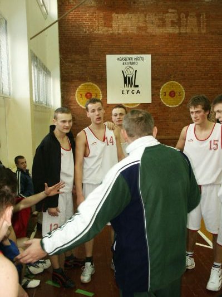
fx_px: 300
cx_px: 111
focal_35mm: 35
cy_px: 148
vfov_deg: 52.7
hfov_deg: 40.7
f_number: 3
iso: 200
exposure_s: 1/45
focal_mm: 7.18
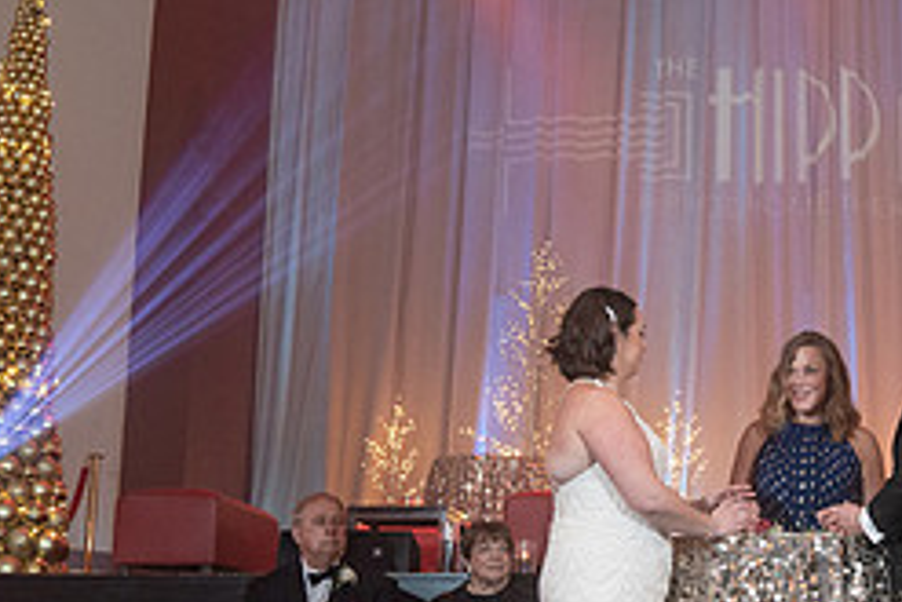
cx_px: 814
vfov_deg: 19.7
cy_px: 354
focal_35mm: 69
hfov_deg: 28.1
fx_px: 1730
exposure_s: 1/160
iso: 2500
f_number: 4
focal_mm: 28
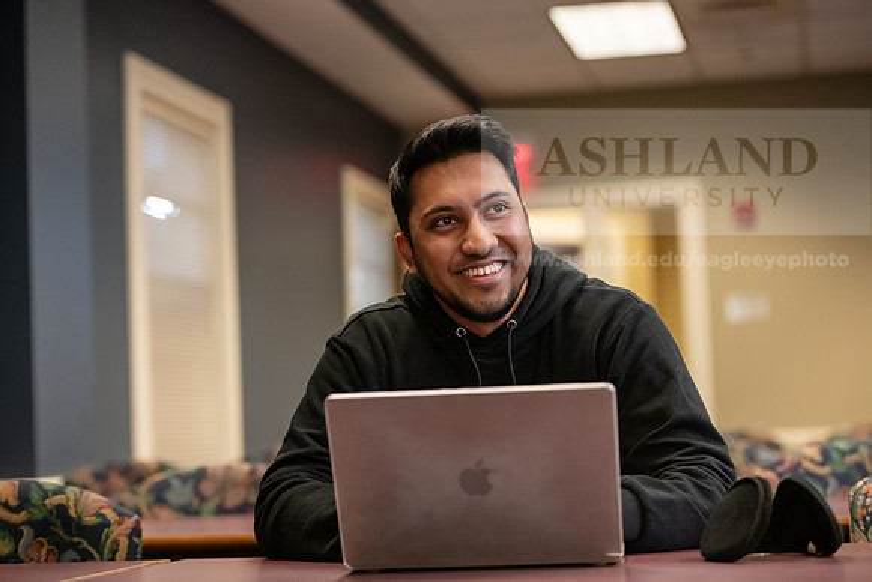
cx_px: 436
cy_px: 291
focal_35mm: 85
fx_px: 2059
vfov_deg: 16.1
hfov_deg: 23.9
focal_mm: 85
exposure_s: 1/200
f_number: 2.8
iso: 2000
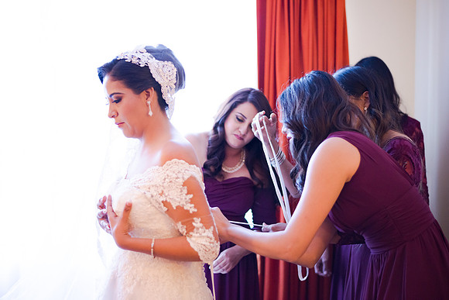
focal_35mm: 50
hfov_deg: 39.6
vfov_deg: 27.0
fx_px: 624
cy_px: 150
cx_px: 224
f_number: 1.8
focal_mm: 50
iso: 1600
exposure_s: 1/320
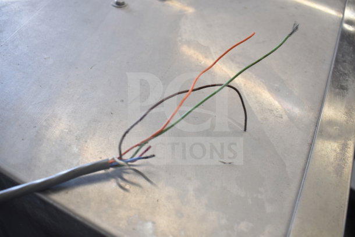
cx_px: 178
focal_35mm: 33
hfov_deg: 57.2
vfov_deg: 40.0
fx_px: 325
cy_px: 118
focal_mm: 22
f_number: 3.8
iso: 200
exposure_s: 1/30
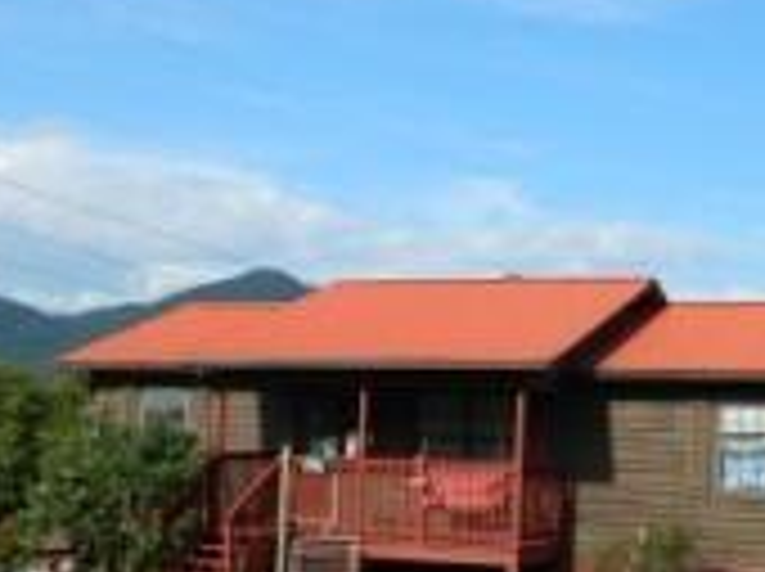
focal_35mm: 66
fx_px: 1457
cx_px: 450
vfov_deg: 22.1
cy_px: 401
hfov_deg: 29.4
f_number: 3.1
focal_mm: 4.5
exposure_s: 1/800
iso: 80
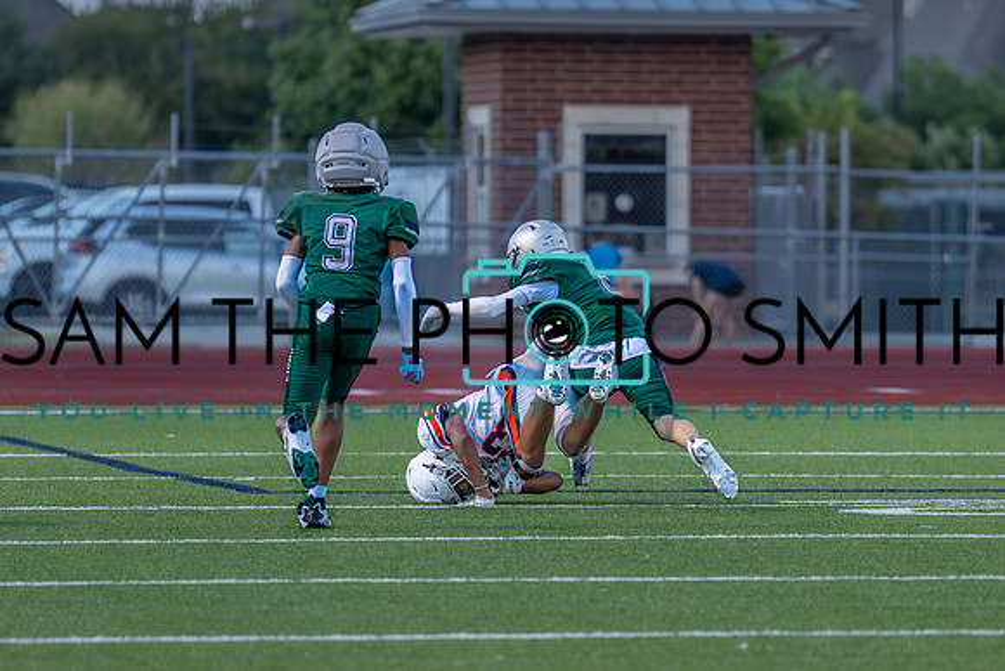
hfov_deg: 5.0
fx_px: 11500
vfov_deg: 3.3
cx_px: 628
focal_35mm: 412
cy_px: 320
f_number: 2.8
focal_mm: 200
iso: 1250
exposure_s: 1/1000
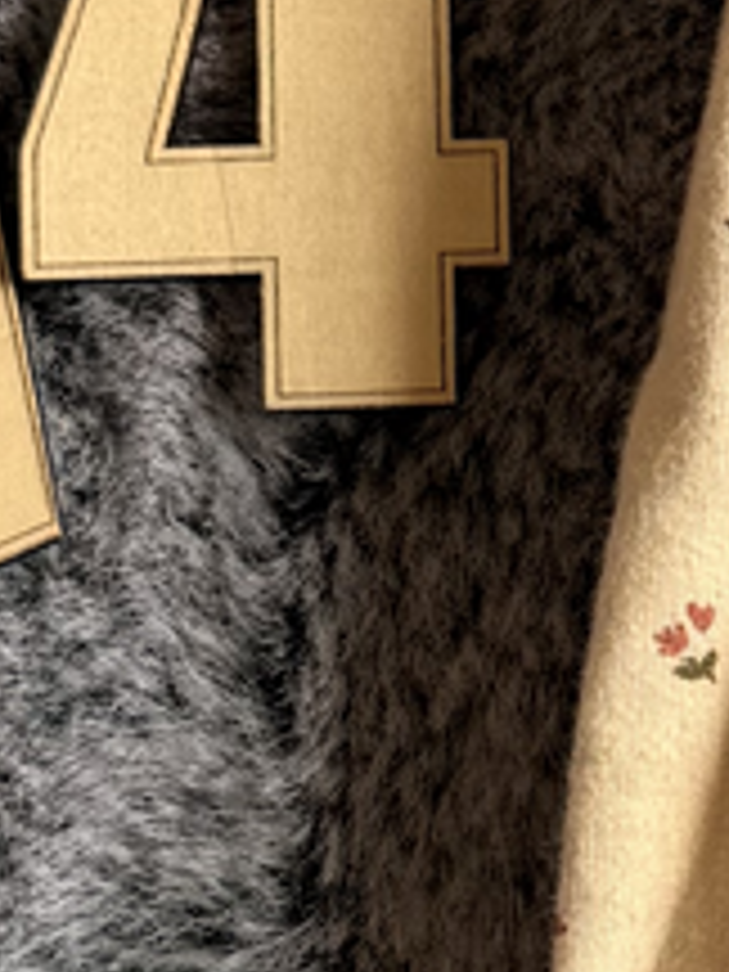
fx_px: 5167
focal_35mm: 184
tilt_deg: -84.5
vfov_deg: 10.7
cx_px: 1530
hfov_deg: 7.7
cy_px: 304
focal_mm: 6.76
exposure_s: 1/309
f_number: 1.78
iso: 80
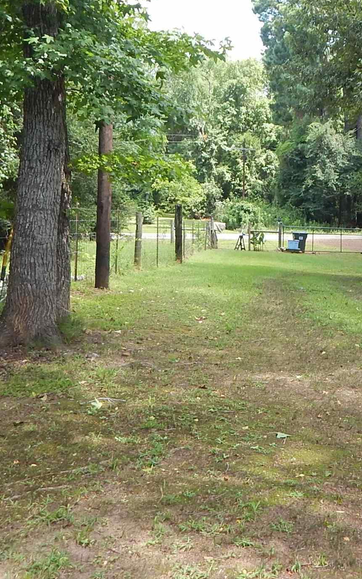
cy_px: 229
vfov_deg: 38.7
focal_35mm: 52
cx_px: 323
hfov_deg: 24.2
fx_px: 821
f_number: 3
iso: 125
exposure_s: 1/160
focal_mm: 4
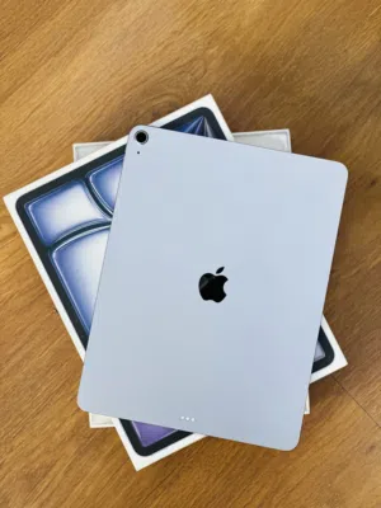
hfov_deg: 19.1
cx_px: 190
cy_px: 254
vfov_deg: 25.3
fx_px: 1130
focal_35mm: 77
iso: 64
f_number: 2.8
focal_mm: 9
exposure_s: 1/100
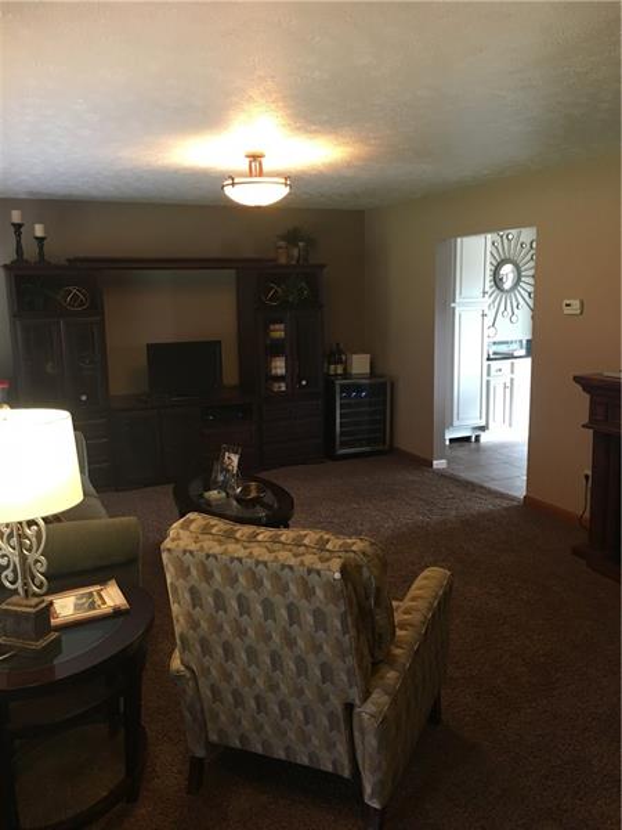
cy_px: 415
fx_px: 695
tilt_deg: -10.0
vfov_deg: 61.7
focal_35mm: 29
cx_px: 311
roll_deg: +1.2
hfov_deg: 48.2
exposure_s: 1/30
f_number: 2.2
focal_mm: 4.15
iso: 125
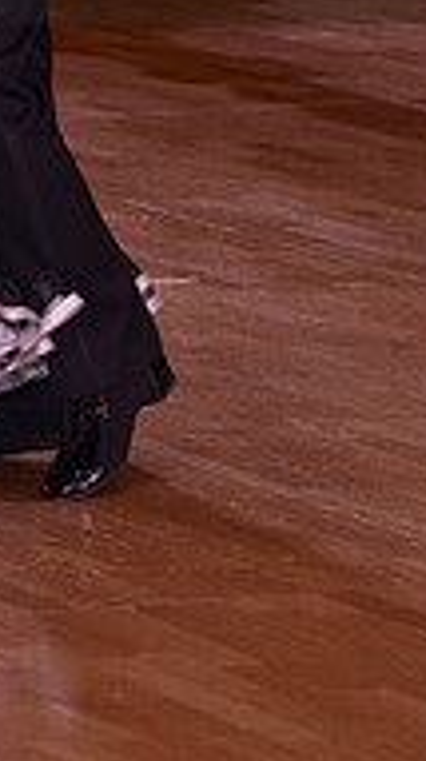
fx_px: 7695
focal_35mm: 382
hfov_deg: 3.2
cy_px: -108
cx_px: -22
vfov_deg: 5.6
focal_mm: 120
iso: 1250
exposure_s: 1/200
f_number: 5.6
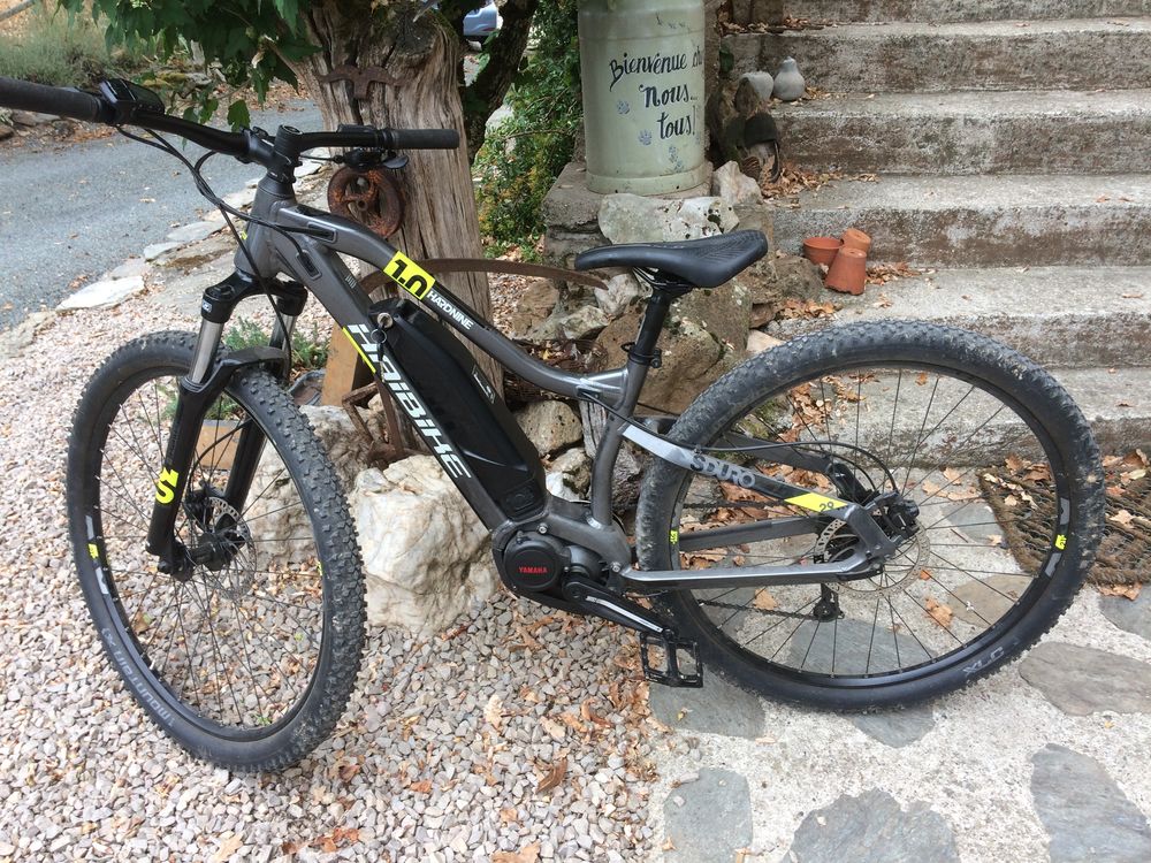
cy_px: 432
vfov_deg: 48.2
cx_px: 576
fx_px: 964
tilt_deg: -30.6
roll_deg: -1.5
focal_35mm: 29
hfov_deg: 61.7
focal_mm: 4.15
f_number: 2.2
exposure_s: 1/100
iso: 50
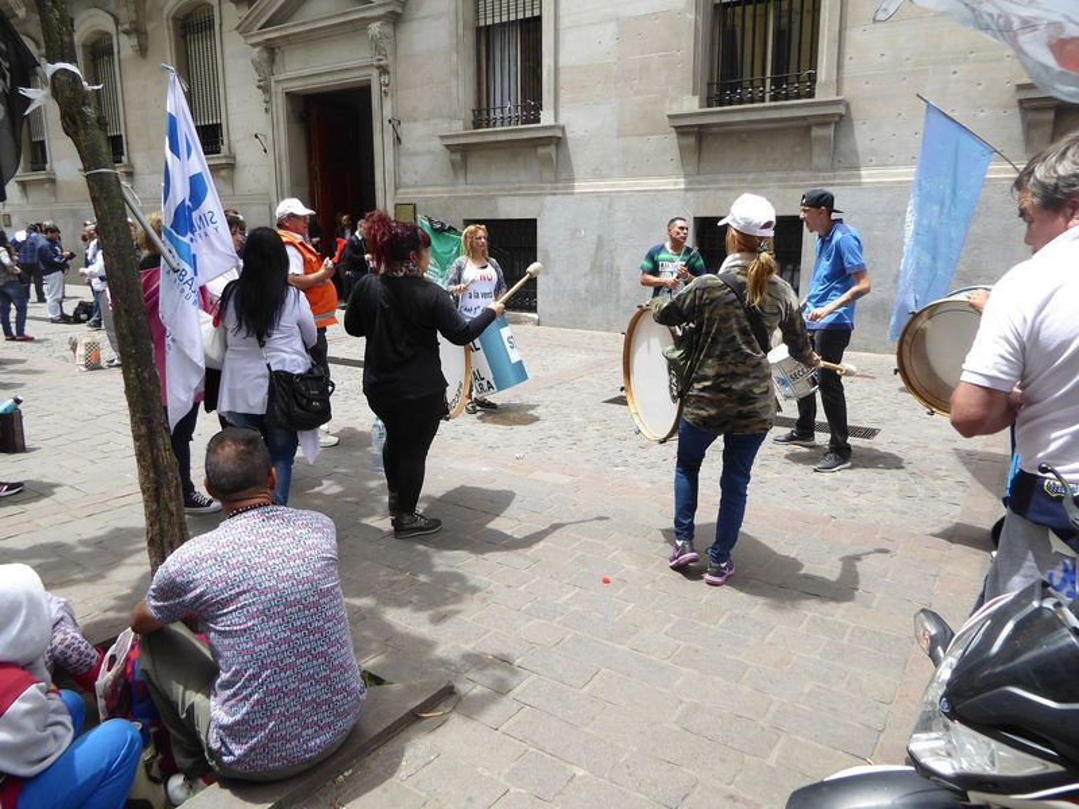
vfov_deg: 54.9
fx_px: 779
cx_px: 540
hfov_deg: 69.4
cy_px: 404
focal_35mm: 25
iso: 80
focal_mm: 4.3
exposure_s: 1/200
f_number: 3.3
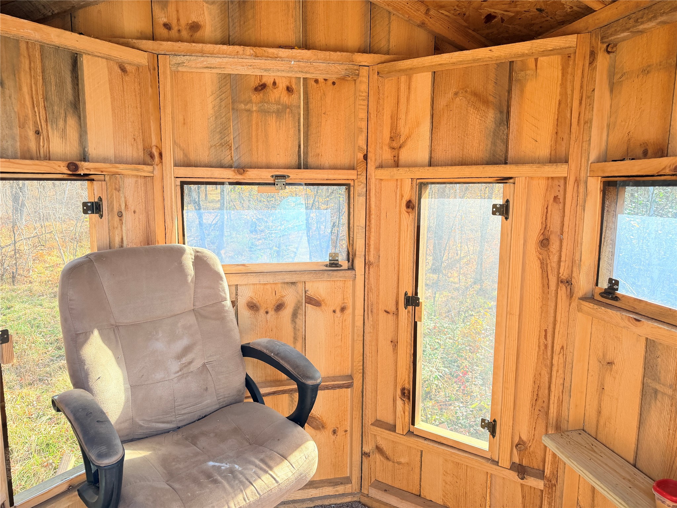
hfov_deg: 71.6
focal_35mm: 24
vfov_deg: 56.8
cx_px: 338
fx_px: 469
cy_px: 254
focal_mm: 6.76
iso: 200
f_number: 1.78
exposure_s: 1/174
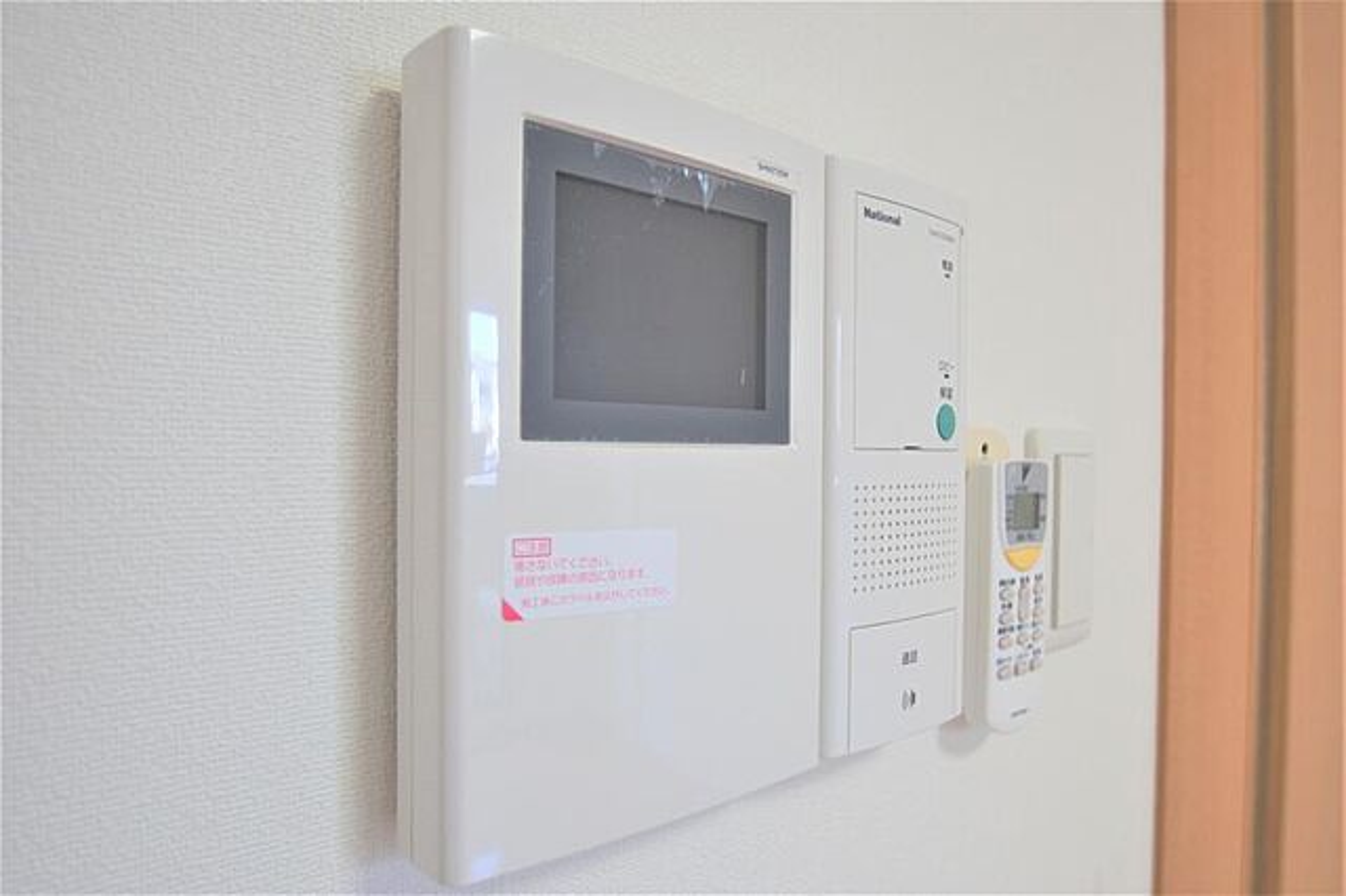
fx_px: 841
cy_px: 448
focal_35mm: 22
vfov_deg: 56.1
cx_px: 673
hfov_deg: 77.4
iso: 125
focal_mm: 15
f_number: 4
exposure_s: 1/30
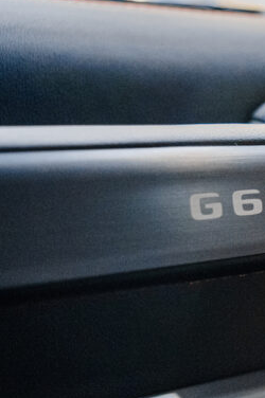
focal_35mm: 73
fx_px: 808
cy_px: 199
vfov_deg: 27.7
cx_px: 312
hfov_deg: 17.8
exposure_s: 1/40
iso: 3200
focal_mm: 23
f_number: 3.8
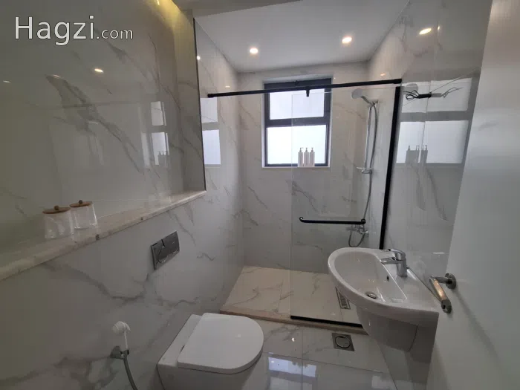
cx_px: 260
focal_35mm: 13
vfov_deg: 89.9
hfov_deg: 106.2
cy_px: 195
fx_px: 195
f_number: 2.2
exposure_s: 1/50
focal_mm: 1.74
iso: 40
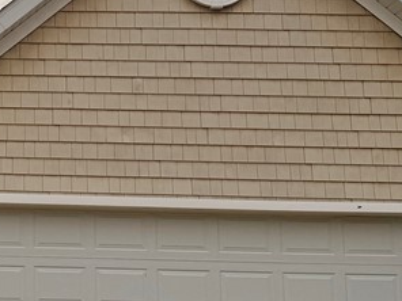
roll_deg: -1.0
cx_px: -86
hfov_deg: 21.8
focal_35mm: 83
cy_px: 127
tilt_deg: +9.3
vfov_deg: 17.8
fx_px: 964
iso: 80
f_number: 1.78
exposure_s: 1/14286
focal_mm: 6.76
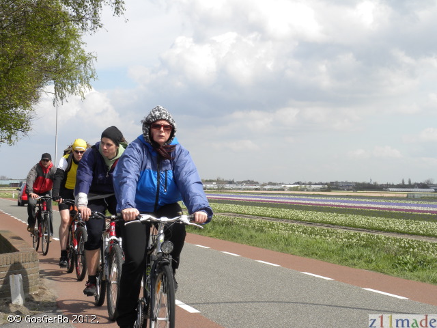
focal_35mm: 75
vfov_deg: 19.6
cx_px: 218
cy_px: 164
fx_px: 947
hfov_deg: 26.0
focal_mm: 13.4
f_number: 6.3
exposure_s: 1/224
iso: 64
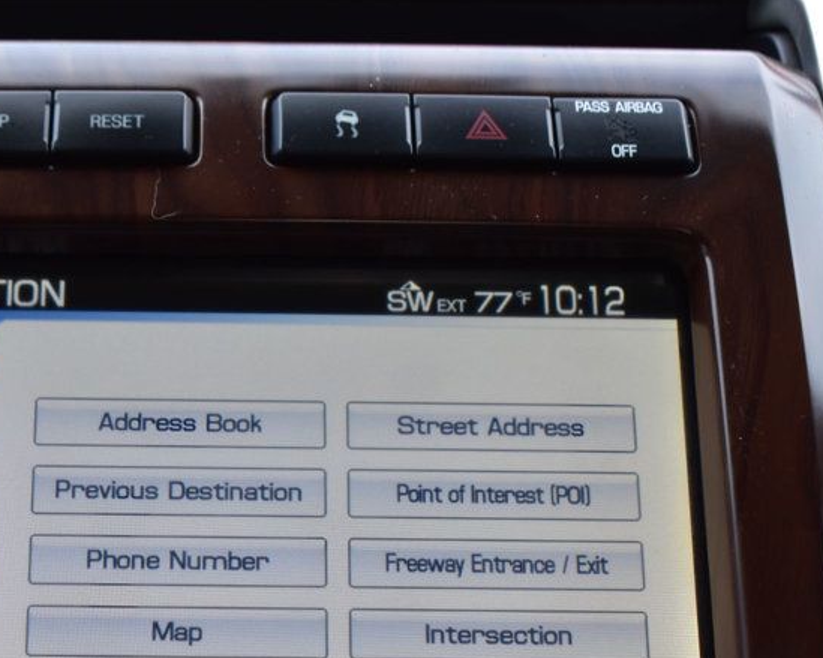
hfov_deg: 20.8
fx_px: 2237
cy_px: 507
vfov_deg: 16.6
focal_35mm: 92
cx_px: 267
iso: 400
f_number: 8
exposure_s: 1/60
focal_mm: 35
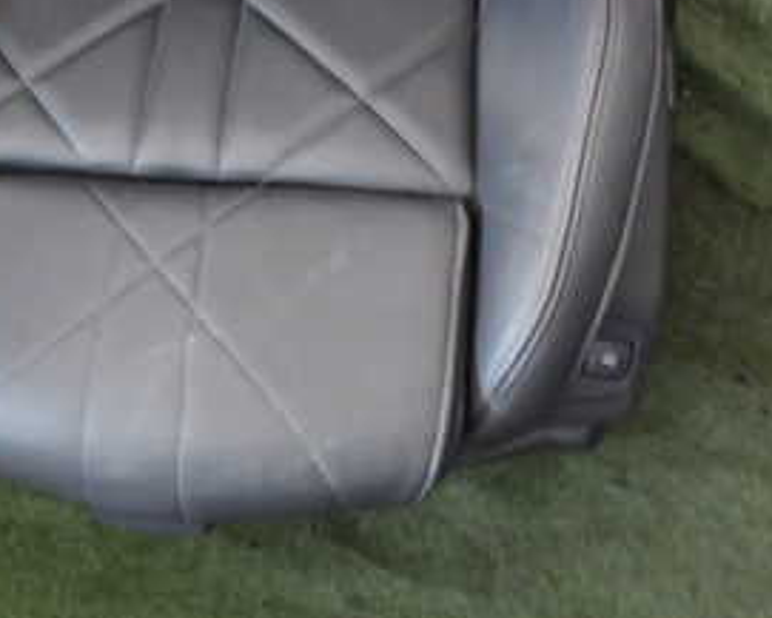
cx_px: 137
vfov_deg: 27.2
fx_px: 1234
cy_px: 71
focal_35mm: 54
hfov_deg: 33.6
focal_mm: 4.5
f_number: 2
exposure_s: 1/30
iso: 400
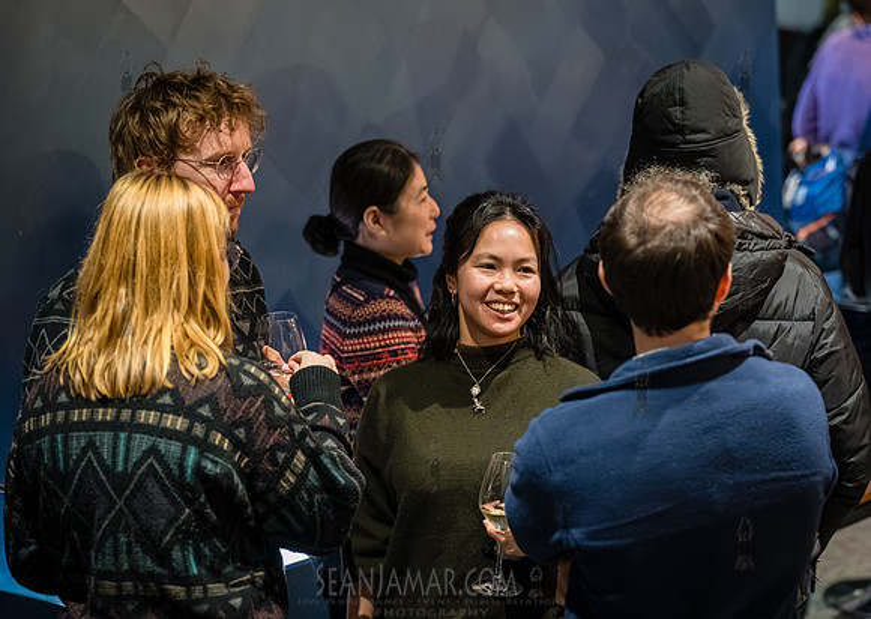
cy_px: 290
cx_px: 495
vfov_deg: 14.1
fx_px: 2500
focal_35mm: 101
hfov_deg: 19.8
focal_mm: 91
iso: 8000
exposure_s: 1/200
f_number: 2.8
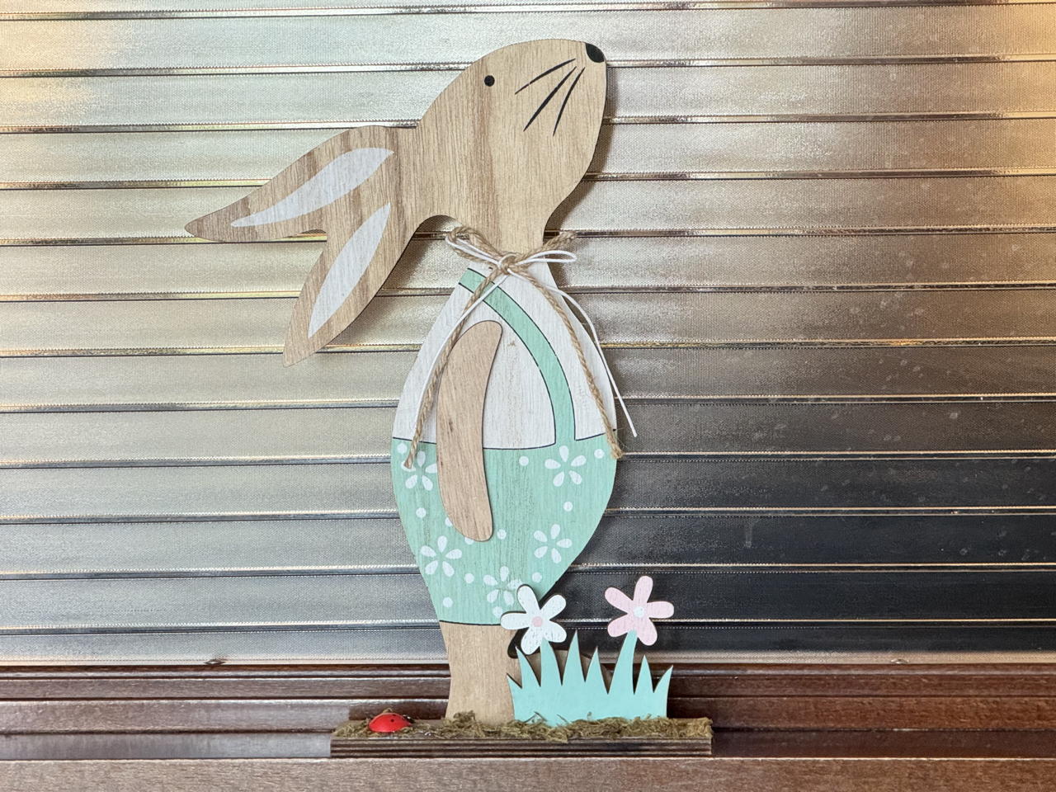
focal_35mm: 120
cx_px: 528
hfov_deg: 16.4
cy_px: 396
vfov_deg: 12.3
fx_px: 3661
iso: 400
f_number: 2.8
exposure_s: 1/50
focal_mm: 15.66
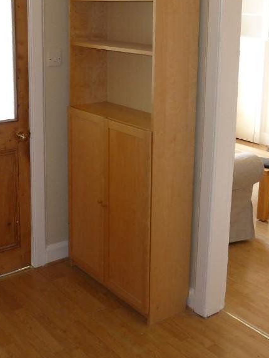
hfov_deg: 29.0
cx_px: 106
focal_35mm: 50
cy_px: 102
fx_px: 518
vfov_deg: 37.5
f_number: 3.3
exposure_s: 1/30
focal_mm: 4.7
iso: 100
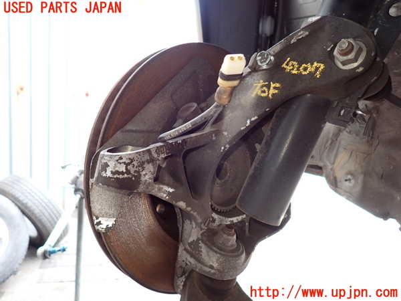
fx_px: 290
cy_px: 150
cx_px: 200
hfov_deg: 69.4
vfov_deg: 54.9
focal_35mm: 25
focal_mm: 4.5
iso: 200
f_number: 2
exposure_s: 1/50
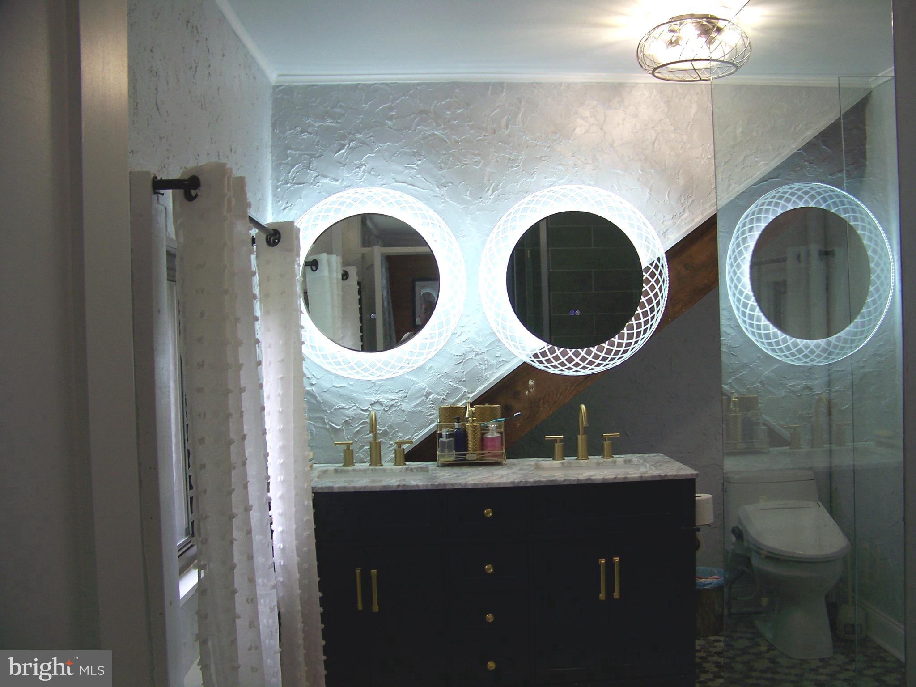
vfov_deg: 39.7
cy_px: 344
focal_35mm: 36
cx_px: 458
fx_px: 953
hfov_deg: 51.4
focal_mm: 5.85
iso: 64
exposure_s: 1/30
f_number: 2.8
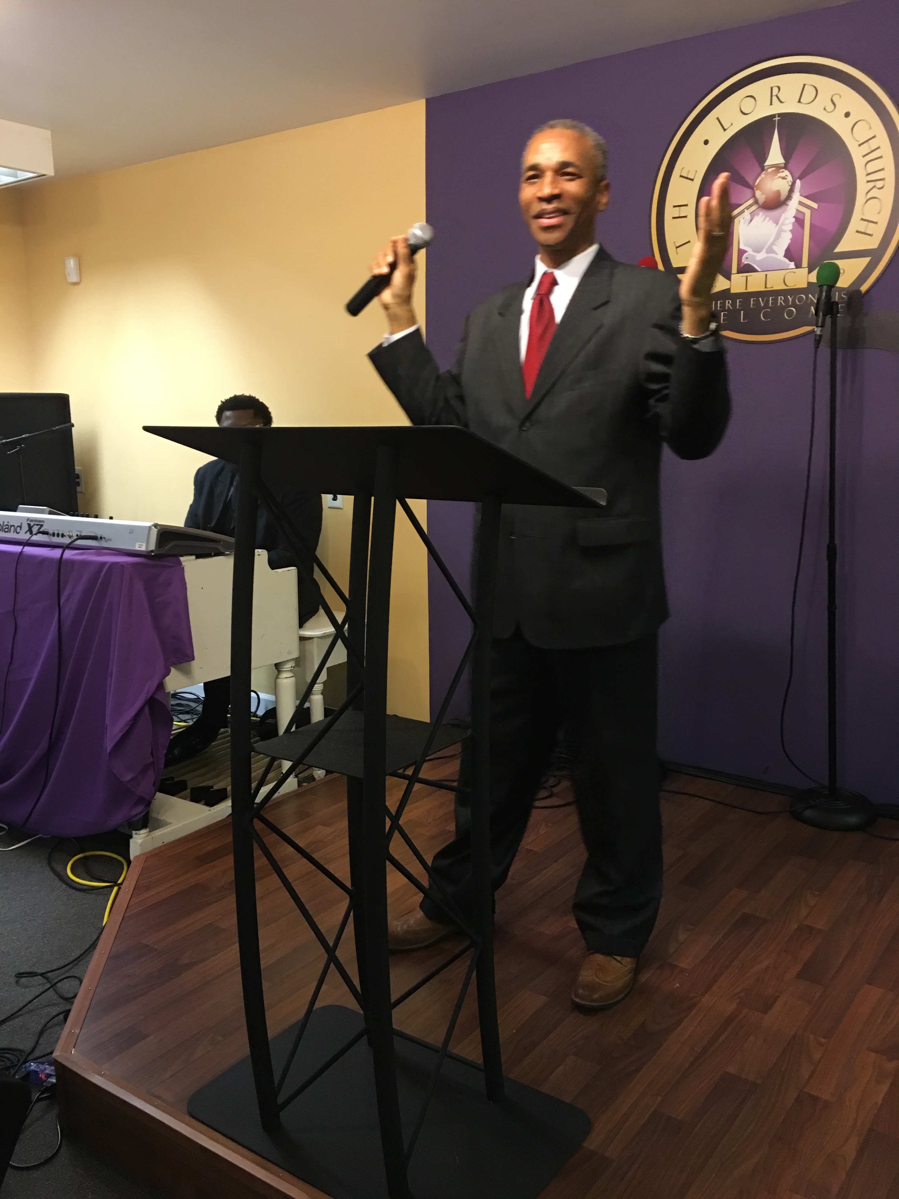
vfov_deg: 61.7
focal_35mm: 29
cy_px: 600
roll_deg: -0.8
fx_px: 1004
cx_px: 450
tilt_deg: -9.0
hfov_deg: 48.2
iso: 80
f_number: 2.2
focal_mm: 4.15
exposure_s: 1/10
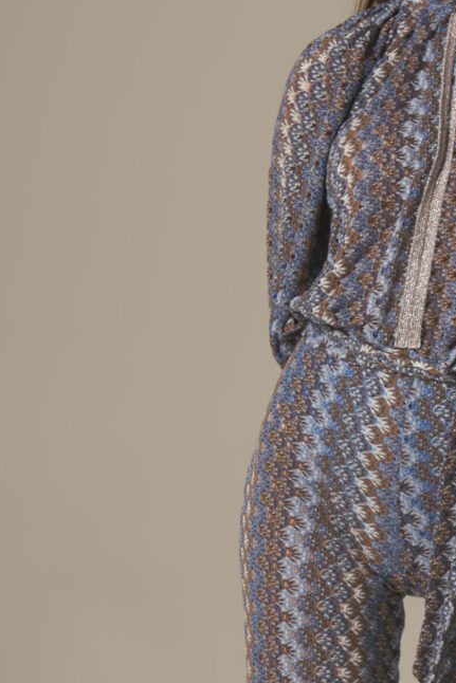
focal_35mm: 198
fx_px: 3760
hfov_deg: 6.8
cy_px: 311
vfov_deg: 10.4
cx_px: 706
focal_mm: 50
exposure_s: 1/200
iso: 100
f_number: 5.6
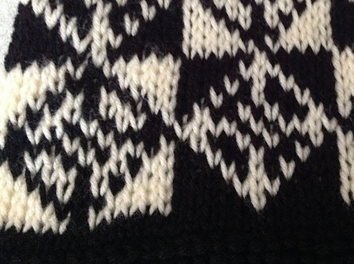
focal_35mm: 50
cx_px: 242
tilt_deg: -74.6
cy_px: 85
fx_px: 511
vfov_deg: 28.8
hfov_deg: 37.7
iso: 800
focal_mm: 4.28
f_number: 2.4
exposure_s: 1/15
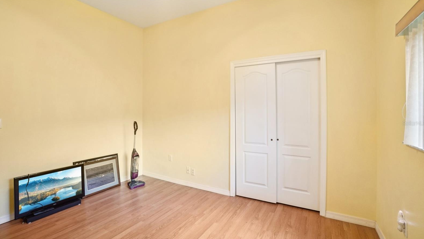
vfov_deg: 67.1
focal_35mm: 16
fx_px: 180
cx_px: 211
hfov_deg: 99.4
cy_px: 123
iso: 400
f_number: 8
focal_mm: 10
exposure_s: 1/10
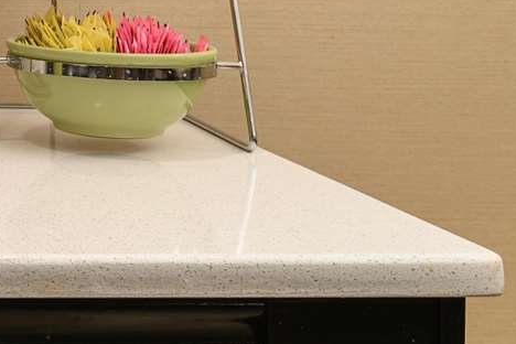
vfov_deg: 14.2
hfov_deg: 18.9
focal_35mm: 93
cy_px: -77
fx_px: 1333
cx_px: -292
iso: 400
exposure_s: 1/200
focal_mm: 29
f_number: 8
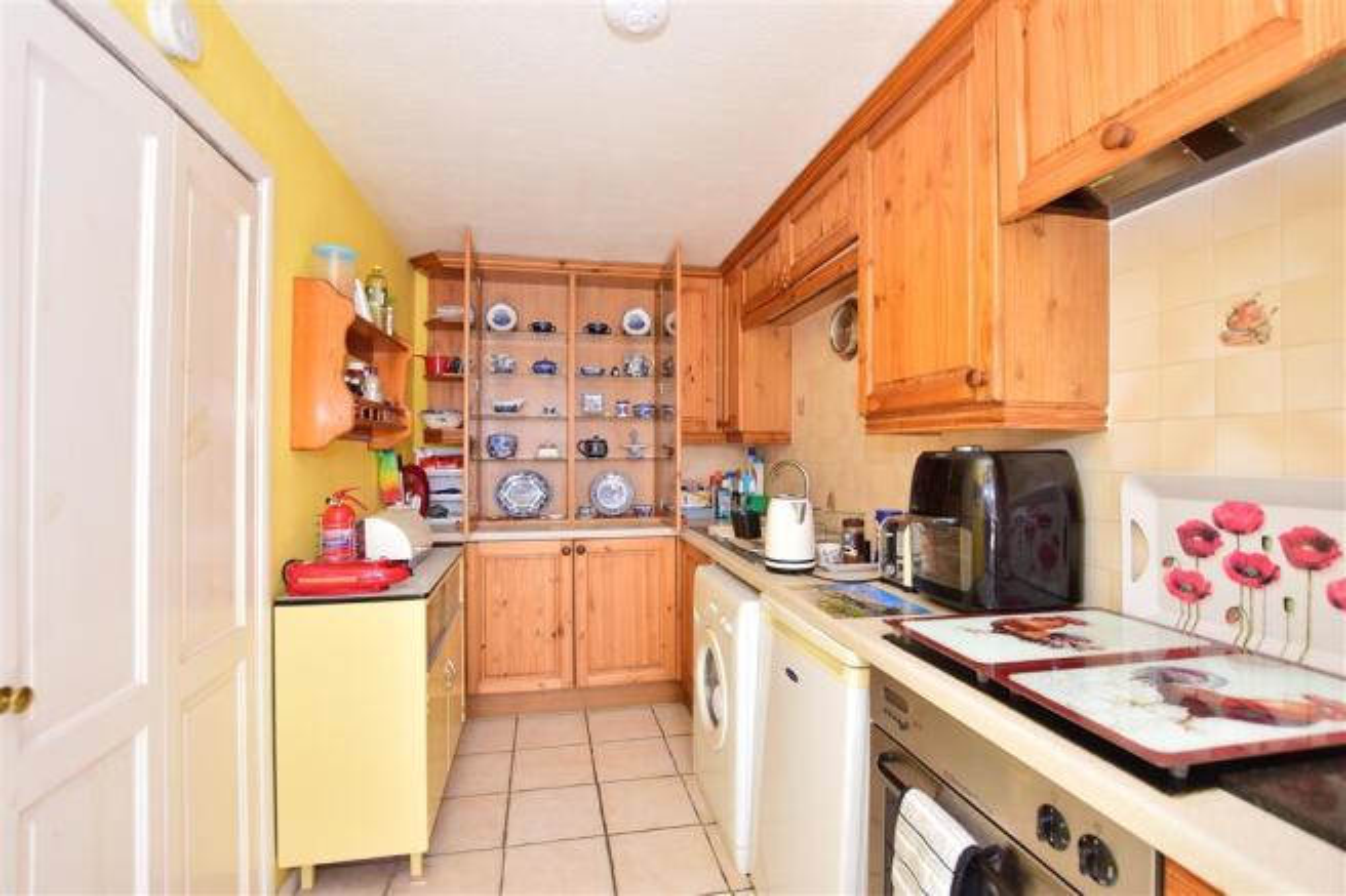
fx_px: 561
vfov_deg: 77.3
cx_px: 673
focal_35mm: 15
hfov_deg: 100.4
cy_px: 448
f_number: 5.6
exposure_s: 1/60
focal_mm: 10
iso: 320
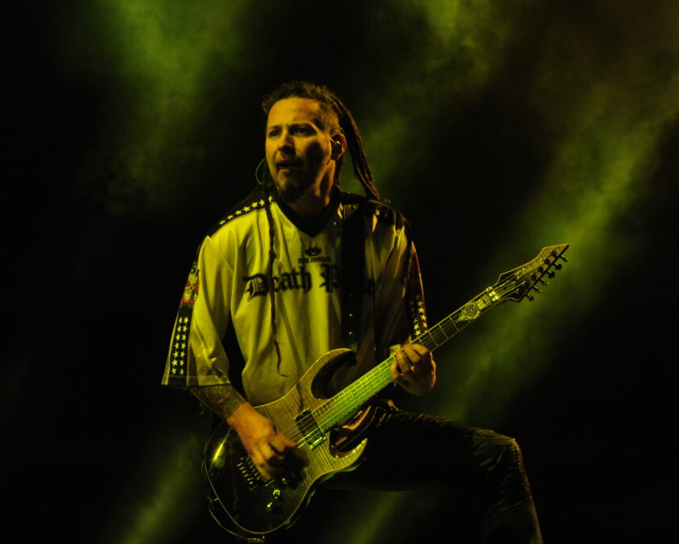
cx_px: 406
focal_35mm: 170
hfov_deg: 11.3
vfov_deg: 9.1
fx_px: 3417
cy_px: 272
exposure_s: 1/160
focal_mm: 150
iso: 3200
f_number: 5.6
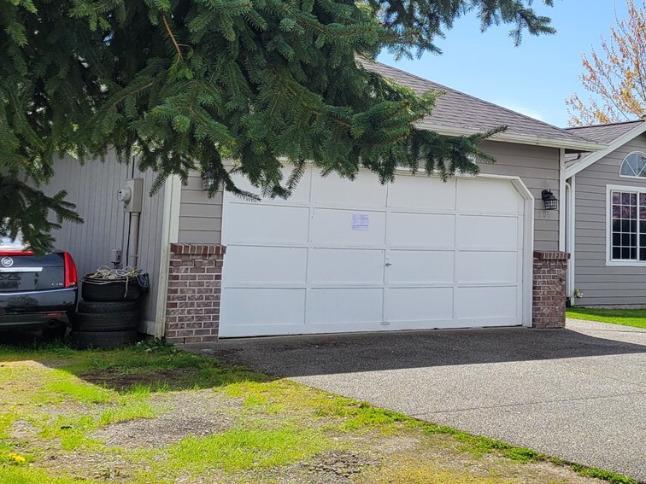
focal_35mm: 55
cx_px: 445
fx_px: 1026
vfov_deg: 26.3
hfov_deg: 34.5
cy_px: 132
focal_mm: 5.4
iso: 40
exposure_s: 1/2032
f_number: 1.8
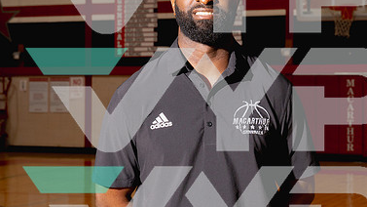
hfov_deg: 24.2
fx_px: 847
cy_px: 100
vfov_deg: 13.9
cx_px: 274
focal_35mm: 87
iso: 800
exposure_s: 1/250
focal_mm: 54
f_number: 8
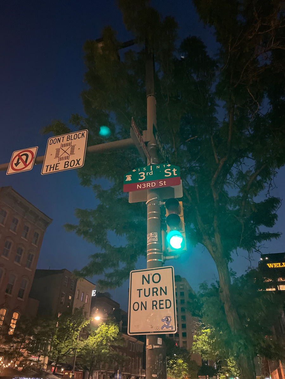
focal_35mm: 26
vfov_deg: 67.3
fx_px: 285
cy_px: 190
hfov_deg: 53.1
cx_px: 142
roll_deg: -1.7
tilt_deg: +33.0
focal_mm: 4.2
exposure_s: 1/30
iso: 1000
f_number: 1.6
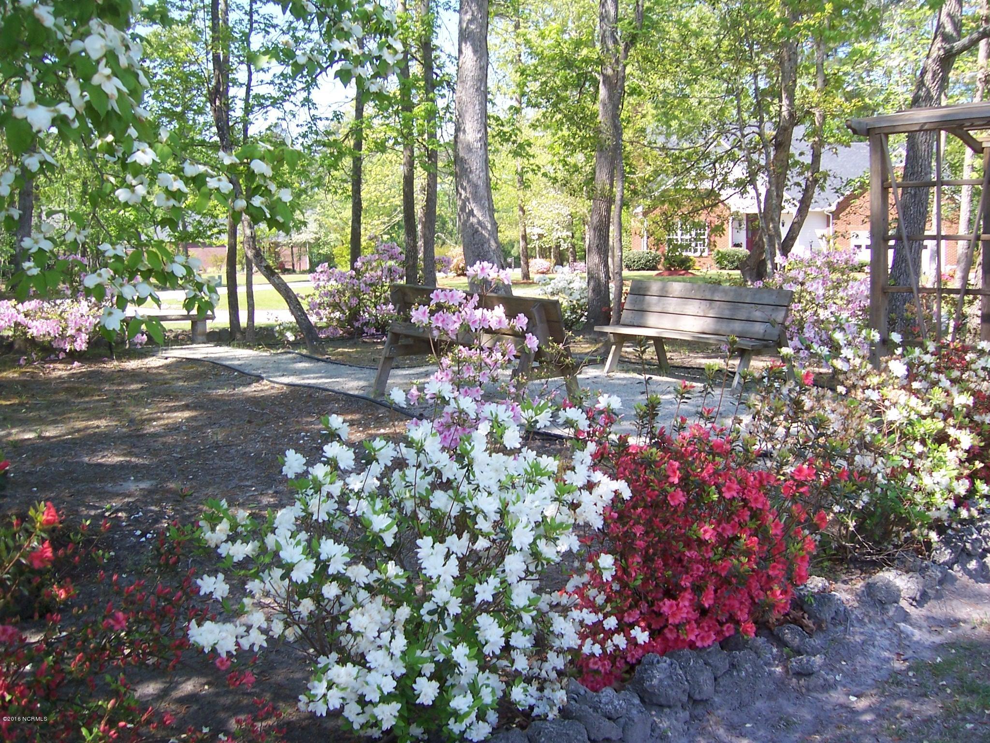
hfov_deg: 51.4
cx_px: 495
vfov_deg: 39.7
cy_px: 372
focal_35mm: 36
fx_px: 1030
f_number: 3
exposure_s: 1/250
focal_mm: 6
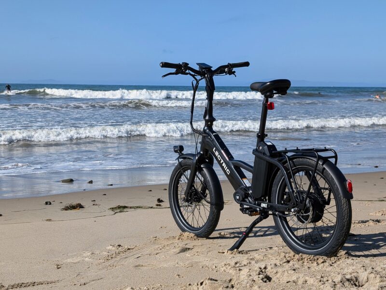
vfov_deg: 29.7
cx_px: 193
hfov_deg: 38.9
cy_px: 145
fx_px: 547
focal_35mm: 49
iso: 19
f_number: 1.68
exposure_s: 1/1129
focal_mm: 6.9
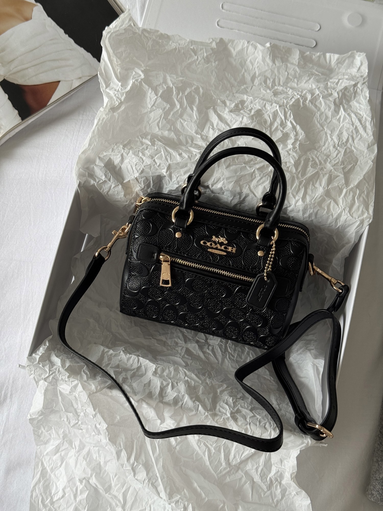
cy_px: 256
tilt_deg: -75.4
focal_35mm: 48
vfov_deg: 39.7
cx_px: 192
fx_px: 708
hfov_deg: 30.3
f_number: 1.78
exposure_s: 1/136
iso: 80
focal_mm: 6.76
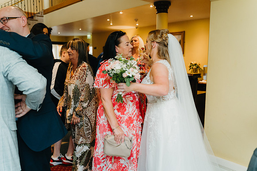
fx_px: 210
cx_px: 128
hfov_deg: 62.8
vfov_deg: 44.3
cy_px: 86
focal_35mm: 29
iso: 1250
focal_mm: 28
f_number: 2.8
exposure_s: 1/160
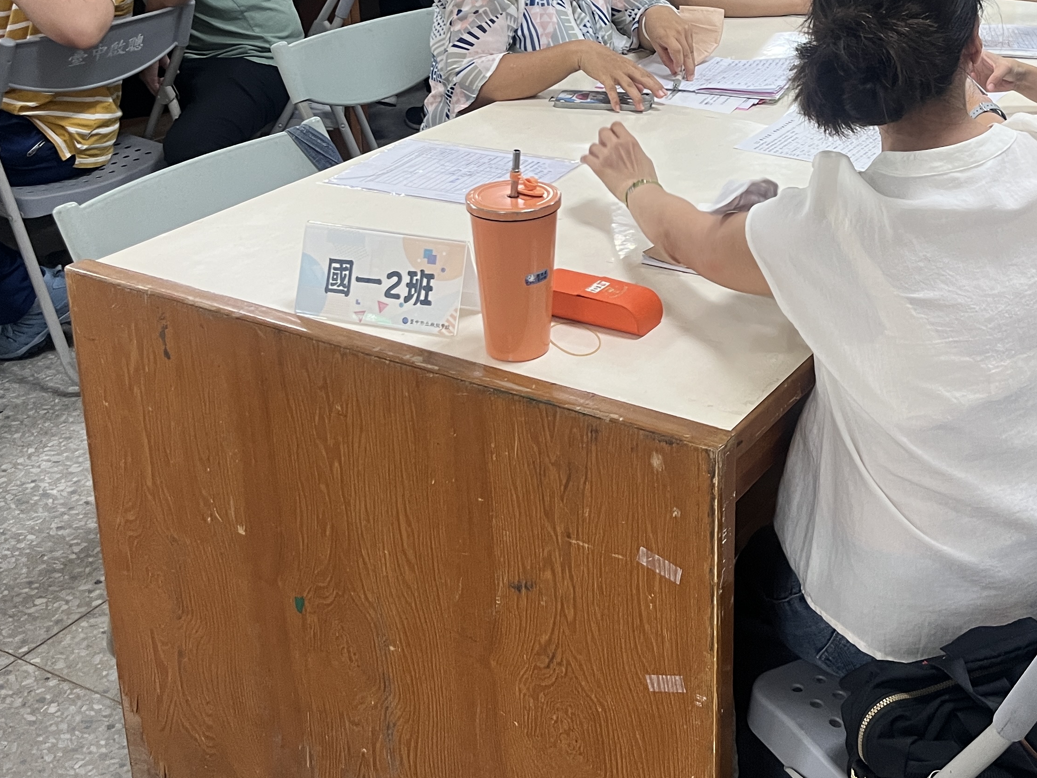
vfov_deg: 30.0
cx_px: 808
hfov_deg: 39.1
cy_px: 126
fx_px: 1408
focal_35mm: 47
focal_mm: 5.1
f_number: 1.6
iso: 125
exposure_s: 1/60
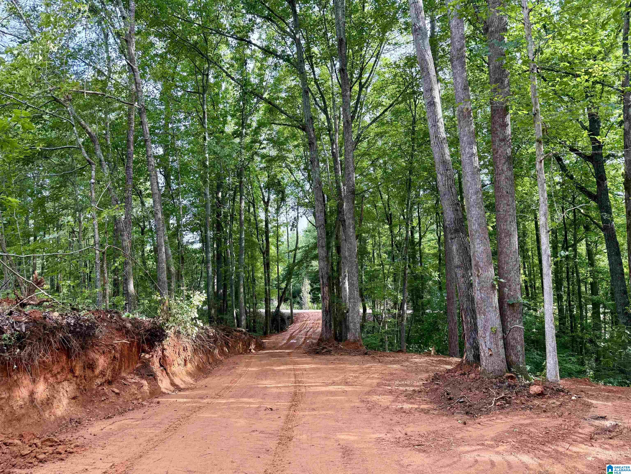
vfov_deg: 56.8
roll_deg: +3.1
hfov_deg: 71.6
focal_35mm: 24
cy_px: 237
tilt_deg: +7.4
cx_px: 316
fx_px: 437
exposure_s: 1/473
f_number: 1.78
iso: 100
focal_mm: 6.76
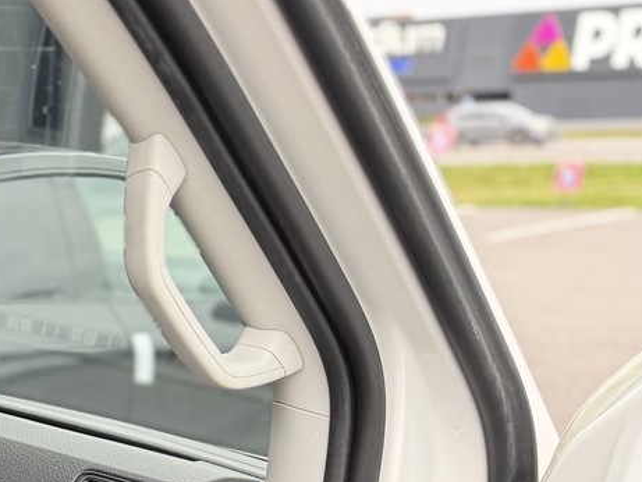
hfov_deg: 21.4
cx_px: -351
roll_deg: +2.1
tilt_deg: -19.5
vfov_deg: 18.2
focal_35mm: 75
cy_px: 638
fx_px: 1391
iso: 200
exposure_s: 1/111
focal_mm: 6.76
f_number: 1.78
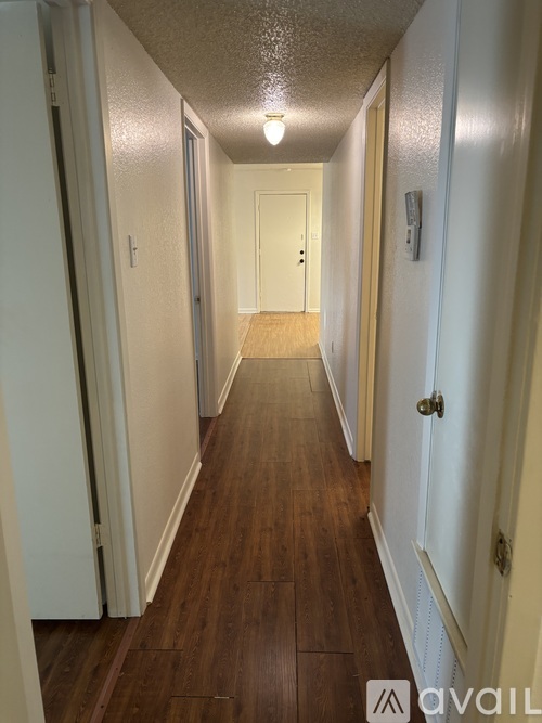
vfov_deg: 67.3
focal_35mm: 26
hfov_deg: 53.0
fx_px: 543
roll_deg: +0.2
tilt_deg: -13.5
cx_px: 271
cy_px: 362
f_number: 1.6
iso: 250
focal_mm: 5.96
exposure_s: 1/60
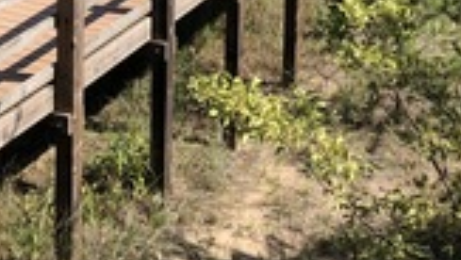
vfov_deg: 10.7
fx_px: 1285
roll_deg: -0.3
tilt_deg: -8.2
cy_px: -232
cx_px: 133
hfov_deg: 20.2
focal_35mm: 105
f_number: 1.8
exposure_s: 1/1043
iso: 20
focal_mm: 3.99
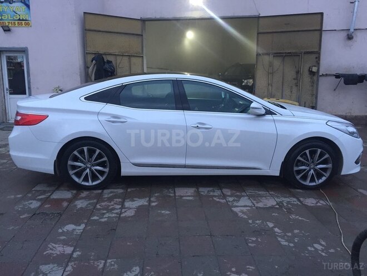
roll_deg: -0.2
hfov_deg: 61.7
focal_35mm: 29
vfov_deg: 48.2
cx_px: 184
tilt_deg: -9.9
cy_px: 138
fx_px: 307
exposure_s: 1/33
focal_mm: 4.15
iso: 125
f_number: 2.2
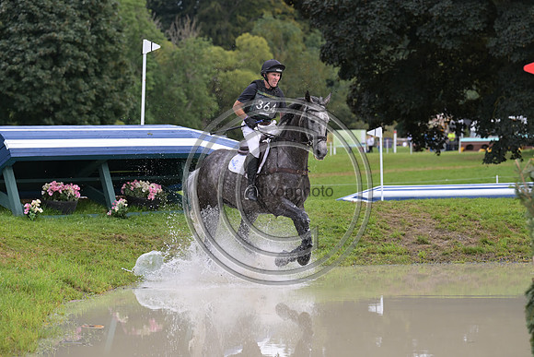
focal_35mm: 160
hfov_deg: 12.8
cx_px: 267
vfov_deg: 8.6
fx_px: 2374
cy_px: 178
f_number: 5.6
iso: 800
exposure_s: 1/1250
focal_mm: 160
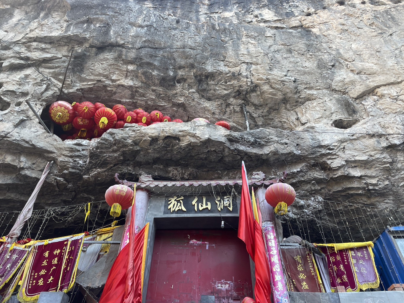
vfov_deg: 53.1
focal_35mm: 26
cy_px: 152
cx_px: 202
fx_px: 303
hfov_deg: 67.3
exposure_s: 1/121
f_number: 1.6
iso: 64
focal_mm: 4.2
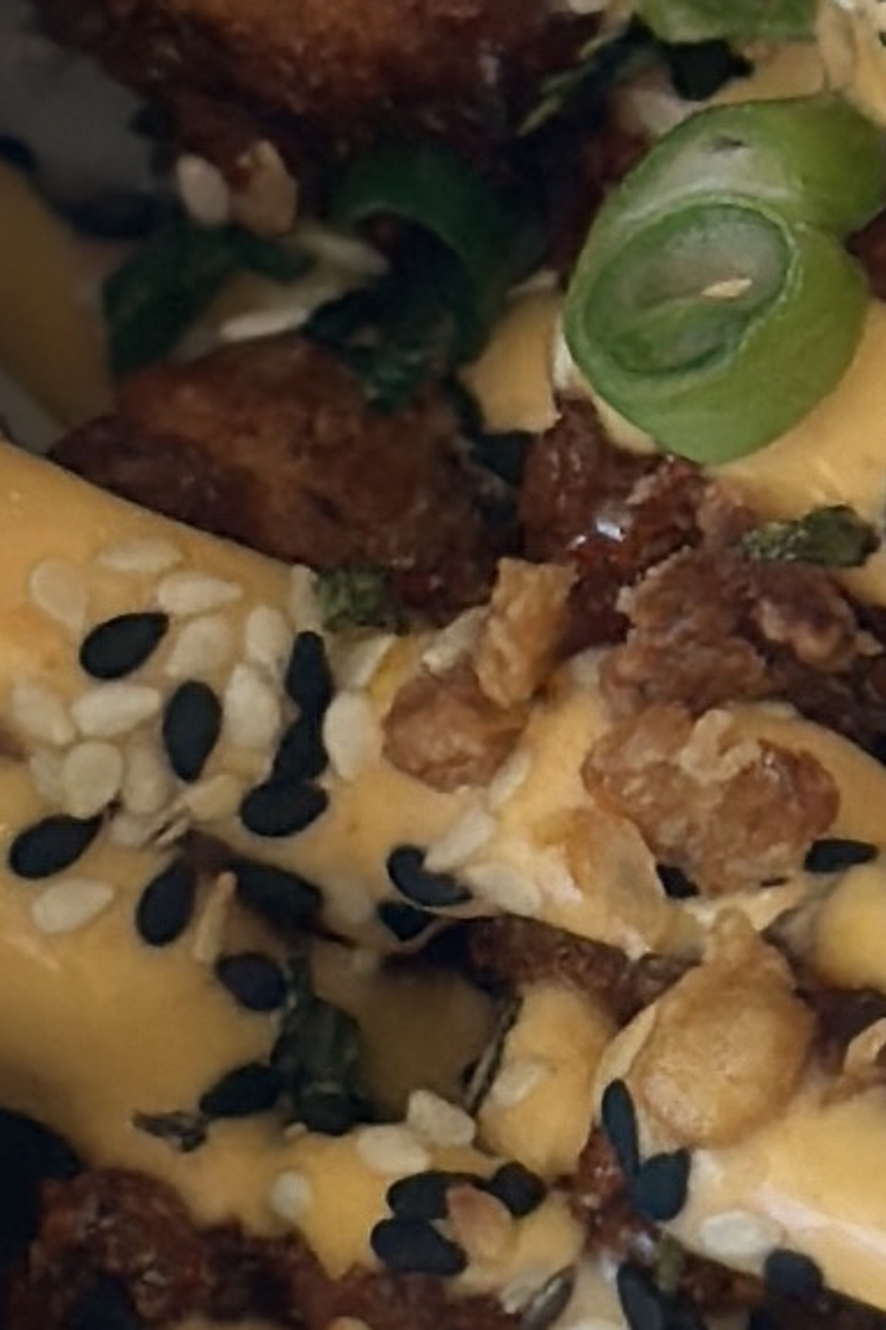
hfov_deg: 3.8
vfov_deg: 5.9
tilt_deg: -64.5
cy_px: -102
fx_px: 12928
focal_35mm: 350
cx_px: 2600
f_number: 1.78
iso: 80
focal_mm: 6.86
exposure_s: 1/513
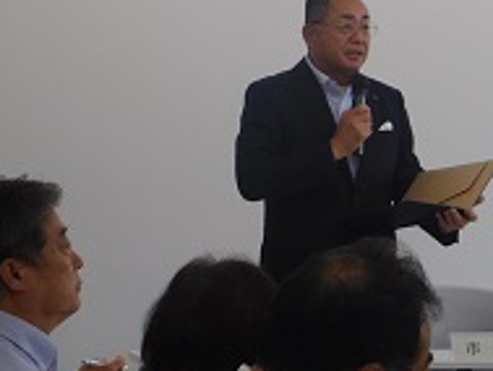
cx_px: 464
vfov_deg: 5.6
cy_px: 133
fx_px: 3791
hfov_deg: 7.4
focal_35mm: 266
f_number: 5.1
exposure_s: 1/50
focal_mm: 25
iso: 125
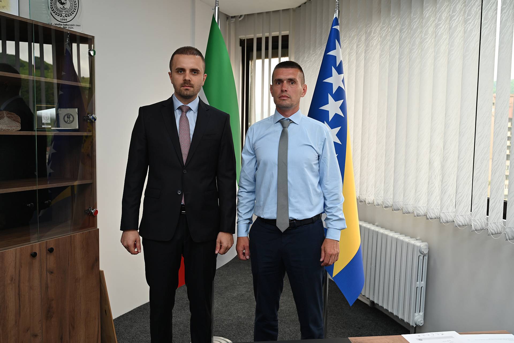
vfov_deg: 43.0
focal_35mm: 30
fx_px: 435
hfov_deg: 61.1
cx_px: 257
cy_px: 172
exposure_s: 1/80
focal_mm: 30.5
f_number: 4.5
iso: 200
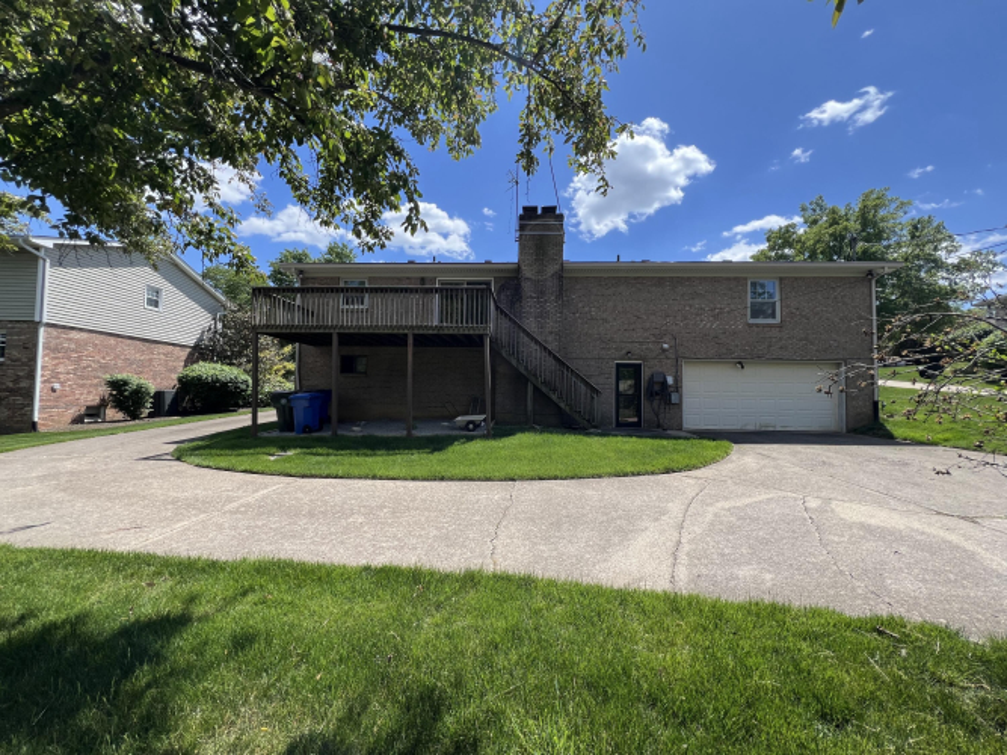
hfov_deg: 106.2
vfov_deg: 89.9
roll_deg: -0.2
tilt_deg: +1.7
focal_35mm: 13
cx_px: 504
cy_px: 378
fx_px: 378
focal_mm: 1.57
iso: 32
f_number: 1.8
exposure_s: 1/861
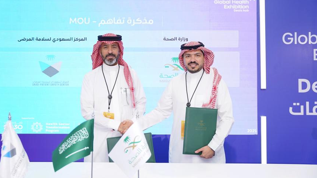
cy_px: 75
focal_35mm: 40
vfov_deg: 29.8
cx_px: 158
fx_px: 334
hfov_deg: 50.8
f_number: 2.8
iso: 500
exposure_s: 1/200
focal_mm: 37.7
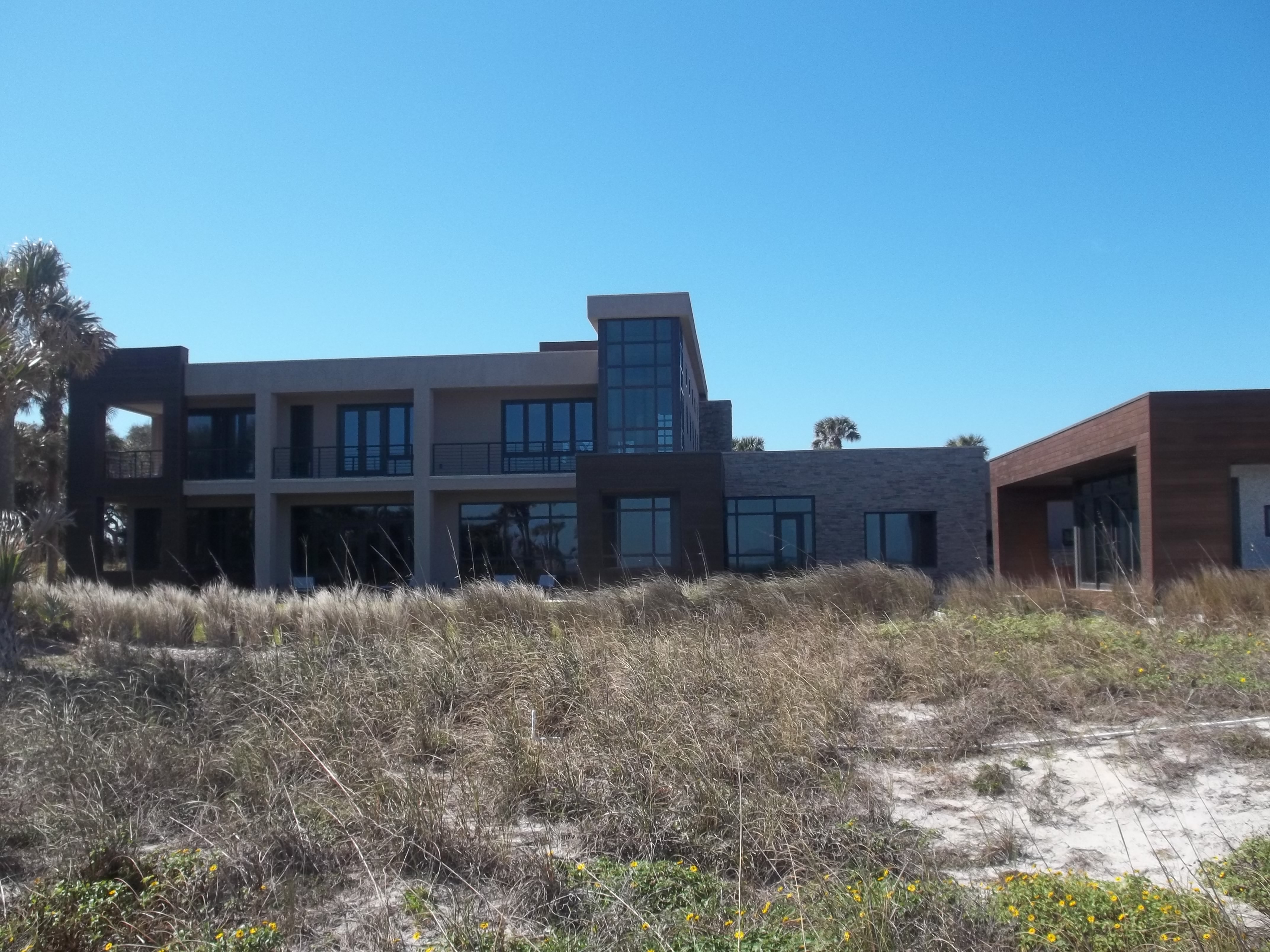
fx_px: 1211
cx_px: 635
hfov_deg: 55.4
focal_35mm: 33
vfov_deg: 42.9
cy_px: 476
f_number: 8
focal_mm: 5.9
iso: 64
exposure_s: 1/125
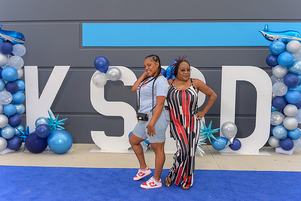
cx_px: 155
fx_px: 274
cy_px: 101
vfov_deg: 40.2
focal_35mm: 33
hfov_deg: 57.5
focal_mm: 31
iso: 100
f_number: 4
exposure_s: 1/320
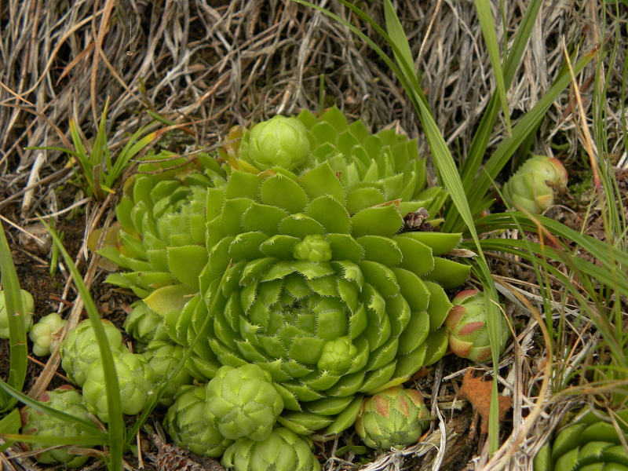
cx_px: 314
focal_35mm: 46
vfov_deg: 31.5
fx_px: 835
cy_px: 236
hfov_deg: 41.2
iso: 100
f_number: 3.2
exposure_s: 1/160
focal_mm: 8.2
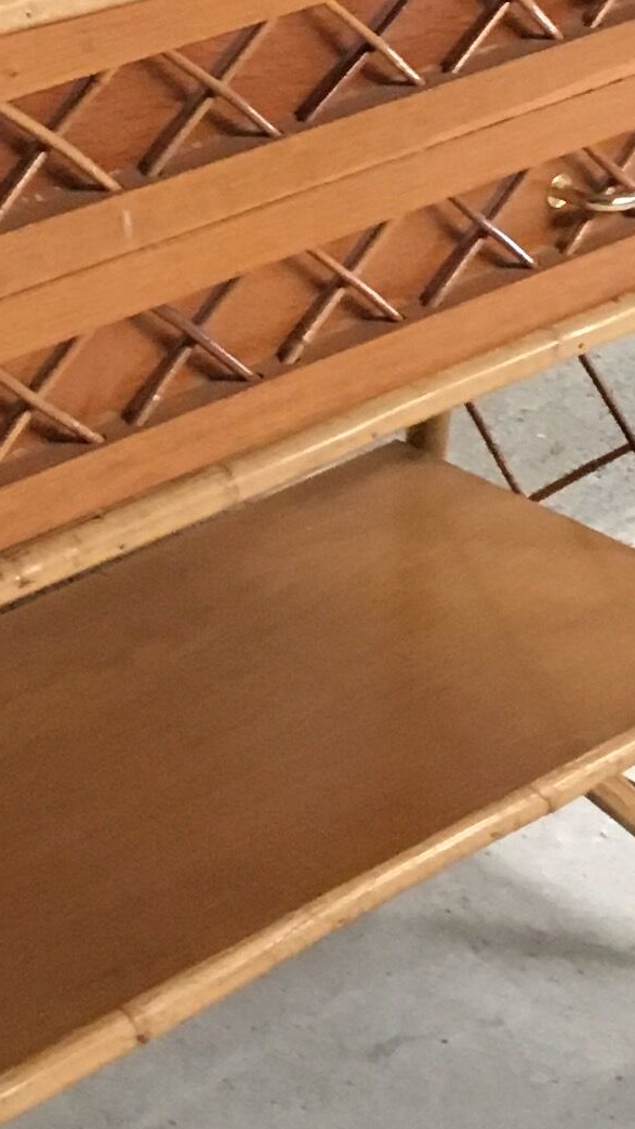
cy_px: -68
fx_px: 3653
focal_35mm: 122
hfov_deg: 9.7
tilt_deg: -18.5
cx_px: -301
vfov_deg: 17.1
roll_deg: -0.4
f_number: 2.2
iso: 200
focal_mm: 4.15
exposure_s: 1/33
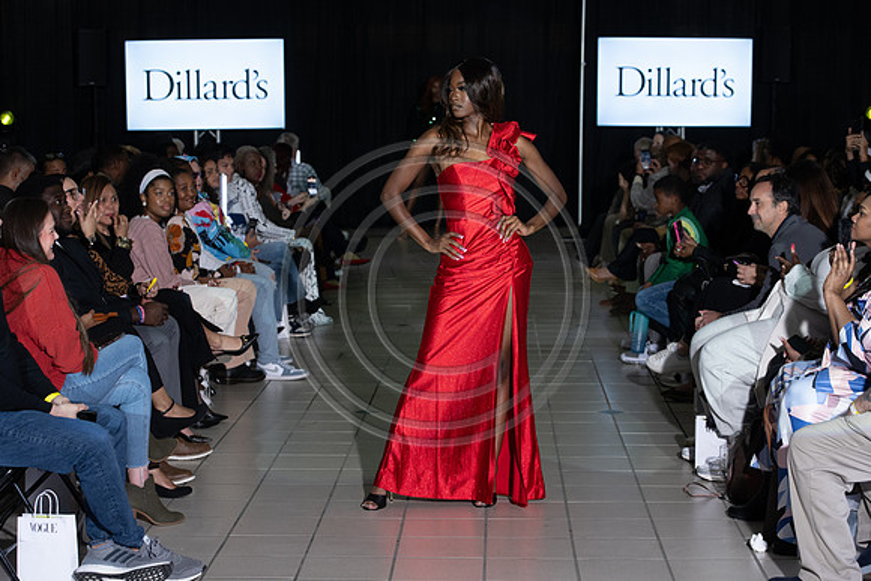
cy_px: 290
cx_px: 436
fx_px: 1888
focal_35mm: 78
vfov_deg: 17.5
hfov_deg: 26.0
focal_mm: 78
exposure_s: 1/160
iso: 1250
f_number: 5
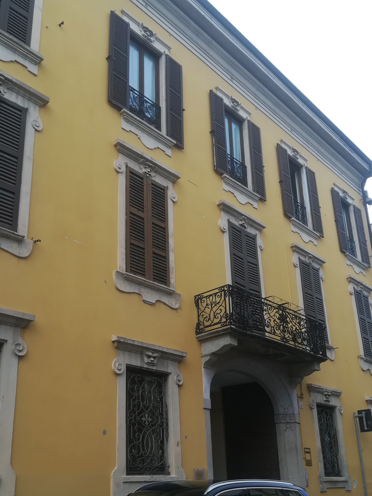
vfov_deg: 53.4
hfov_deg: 41.8
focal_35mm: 34
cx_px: 169
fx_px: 487
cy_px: 311
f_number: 2.2
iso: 50
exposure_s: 1/286
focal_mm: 3.83
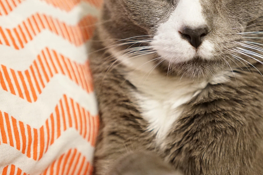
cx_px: 182
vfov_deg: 18.4
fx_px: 540
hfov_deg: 27.1
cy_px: 61
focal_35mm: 74
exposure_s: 1/20
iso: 3200
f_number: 2.8
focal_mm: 35
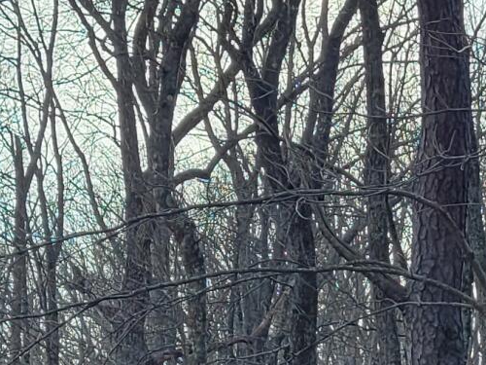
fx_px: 2190
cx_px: 211
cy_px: 487
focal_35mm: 156
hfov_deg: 12.7
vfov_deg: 9.3
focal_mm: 5.4
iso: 40
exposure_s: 1/458
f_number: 1.8
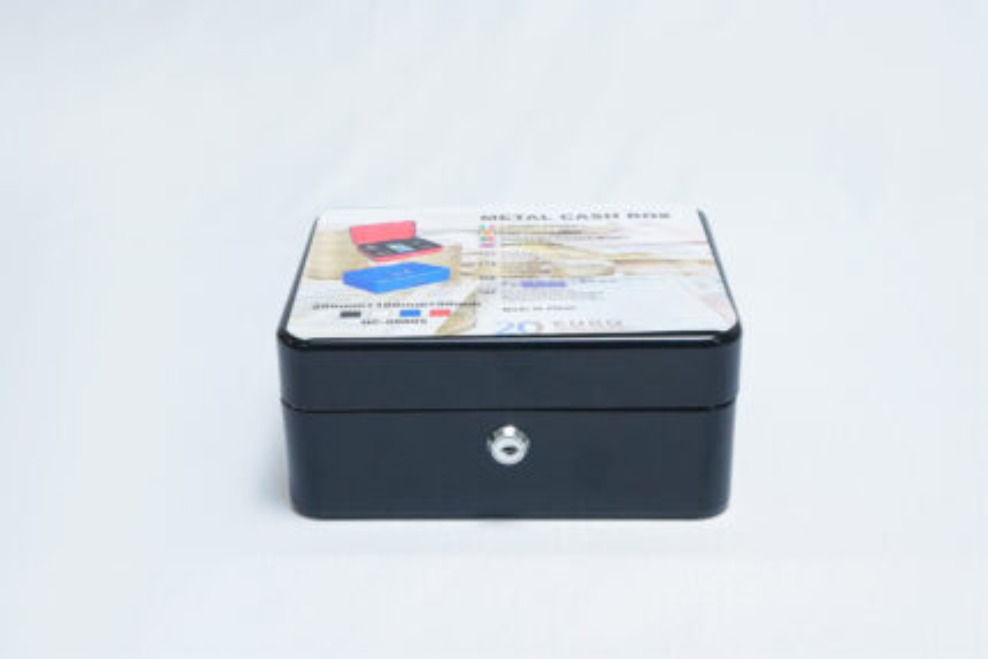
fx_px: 1428
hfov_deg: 38.2
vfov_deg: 26.0
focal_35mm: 52
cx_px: 494
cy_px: 330
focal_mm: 35
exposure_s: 1/160
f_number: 9
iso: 2500
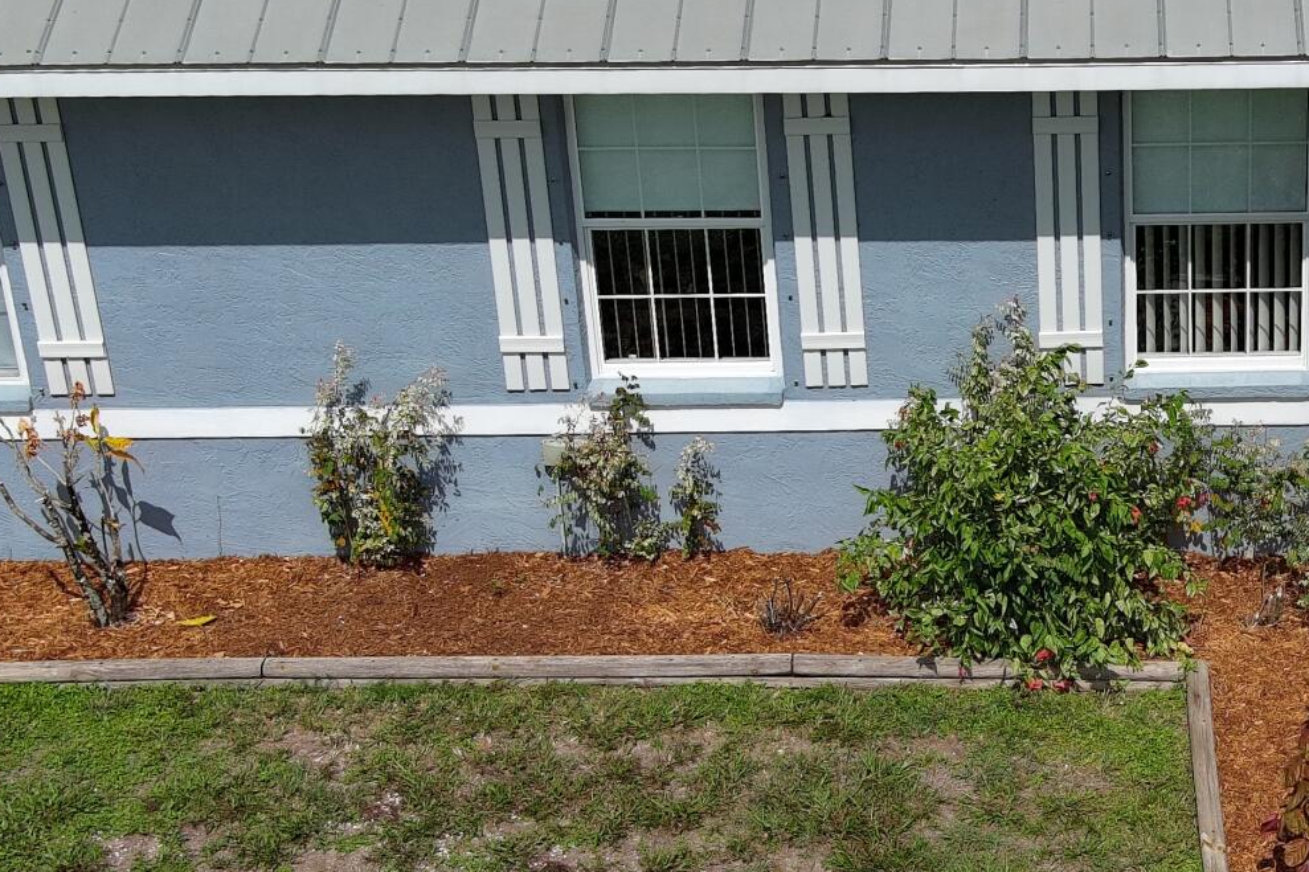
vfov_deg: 15.5
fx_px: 3199
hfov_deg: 22.5
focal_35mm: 88
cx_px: 1186
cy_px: 504
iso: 102
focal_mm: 10.57
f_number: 2.8
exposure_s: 1/2342
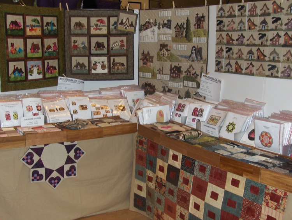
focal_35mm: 46
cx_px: 146
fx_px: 388
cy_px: 110
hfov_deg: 41.2
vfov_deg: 31.6
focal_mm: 7.4
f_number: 3.6
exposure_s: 1/60
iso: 100
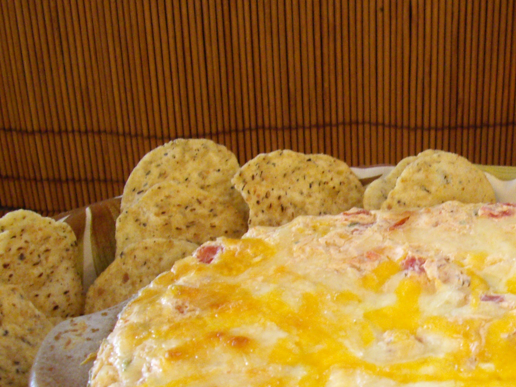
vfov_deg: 17.6
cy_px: 309
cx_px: 504
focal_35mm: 83
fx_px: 1237
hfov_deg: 22.7
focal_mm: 7.9
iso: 400
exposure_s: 1/20
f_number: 2.8
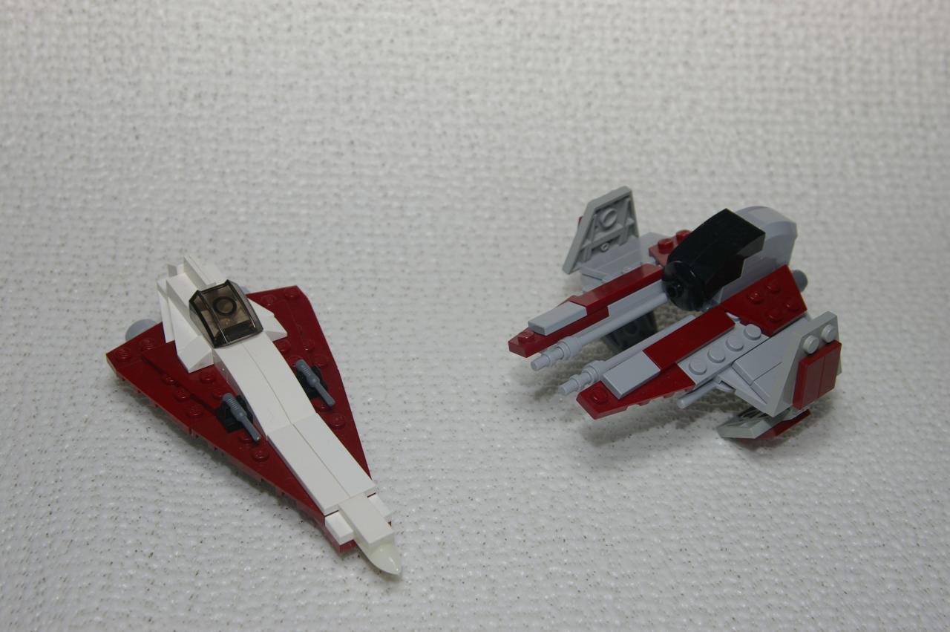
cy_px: 316
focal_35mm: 50
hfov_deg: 40.0
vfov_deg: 27.2
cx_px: 475
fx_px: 1305
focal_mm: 33
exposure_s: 1/50
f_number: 8
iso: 200
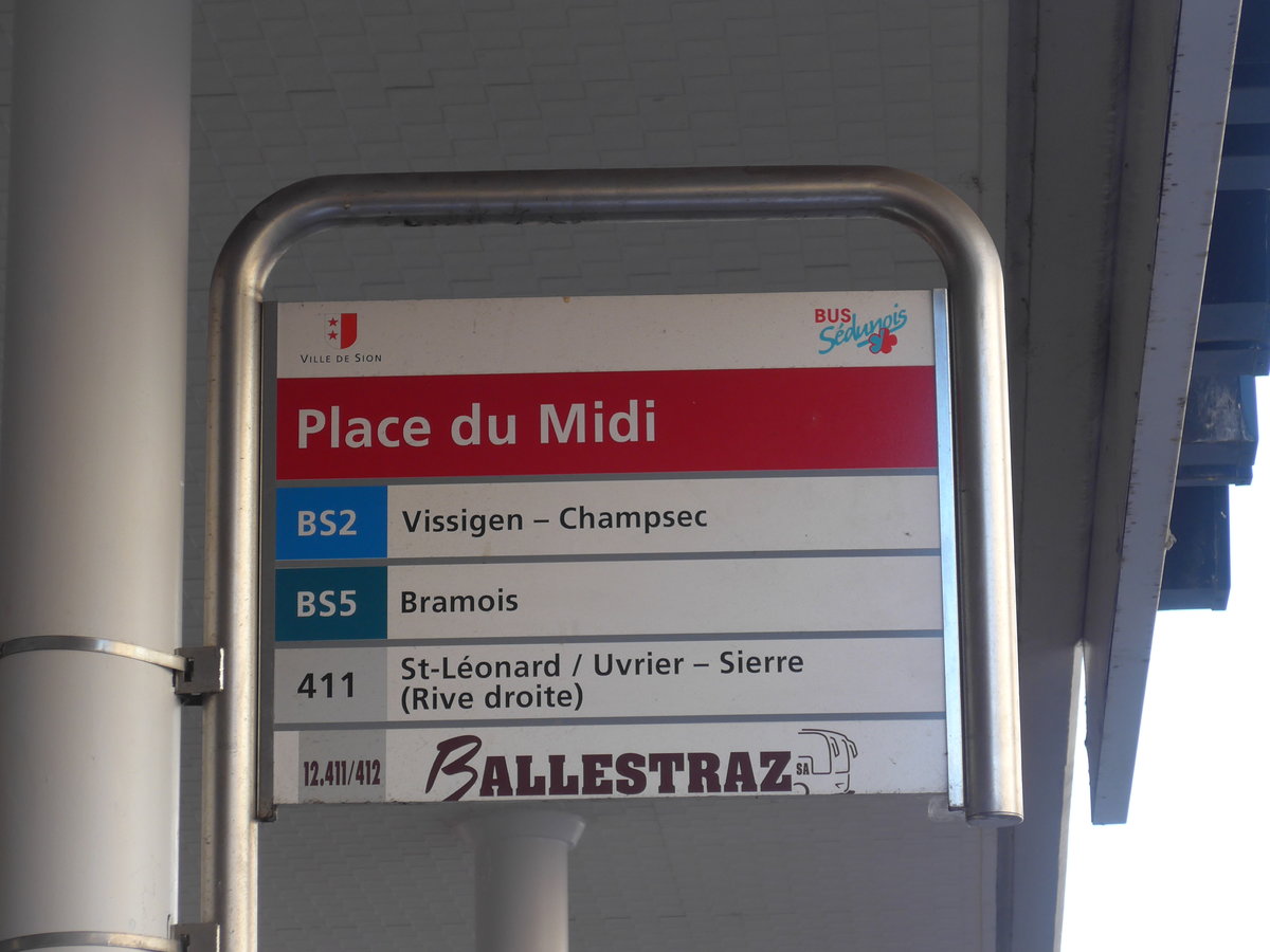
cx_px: 635
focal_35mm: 140
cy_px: 476
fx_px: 5136
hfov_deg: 14.1
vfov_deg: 10.6
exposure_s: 1/100
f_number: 5.4
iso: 125
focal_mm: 27.3
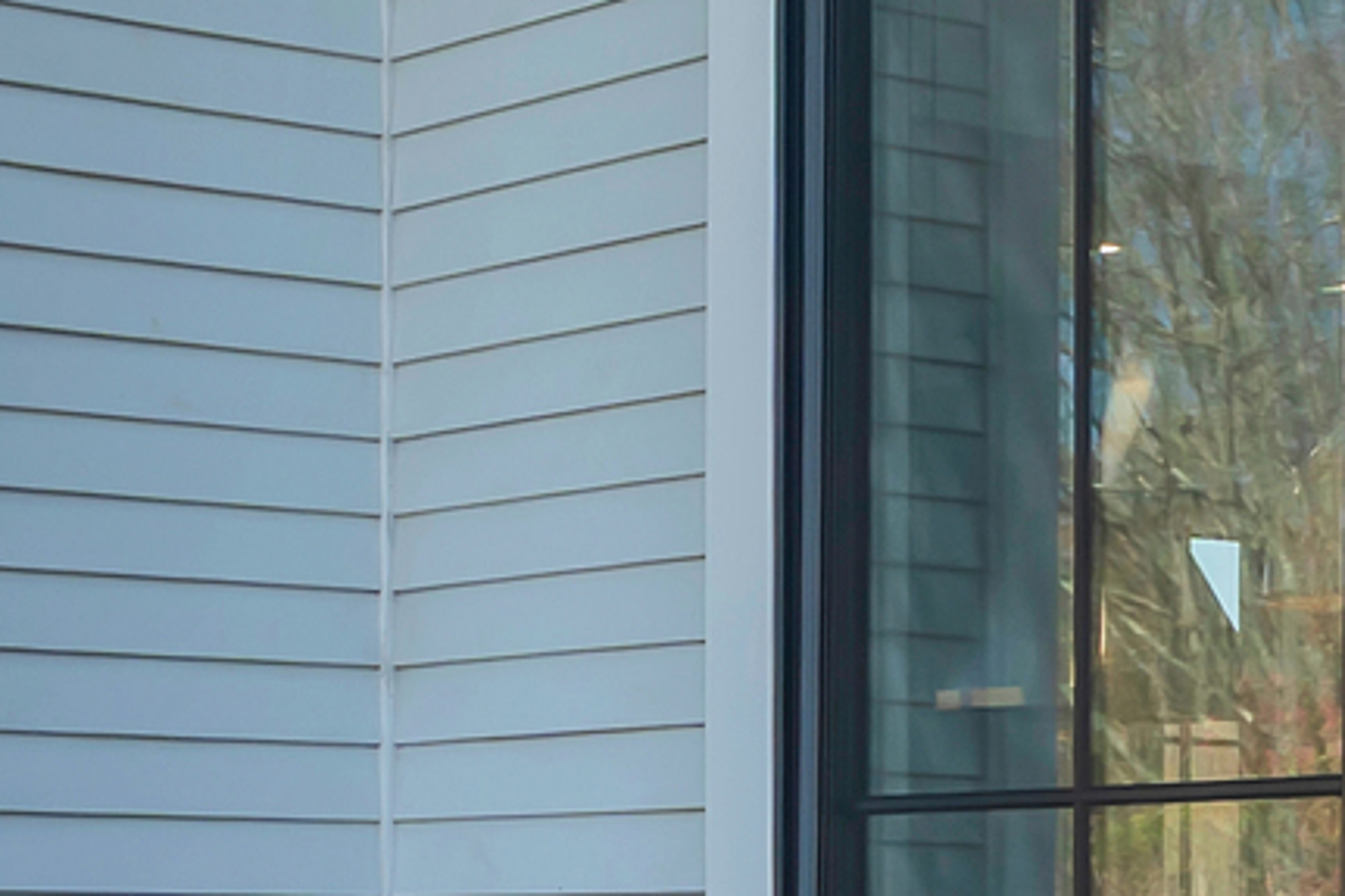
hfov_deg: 17.8
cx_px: 300
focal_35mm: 114
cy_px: 849
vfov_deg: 11.9
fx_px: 4257
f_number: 7.1
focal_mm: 16
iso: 100
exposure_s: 1/50
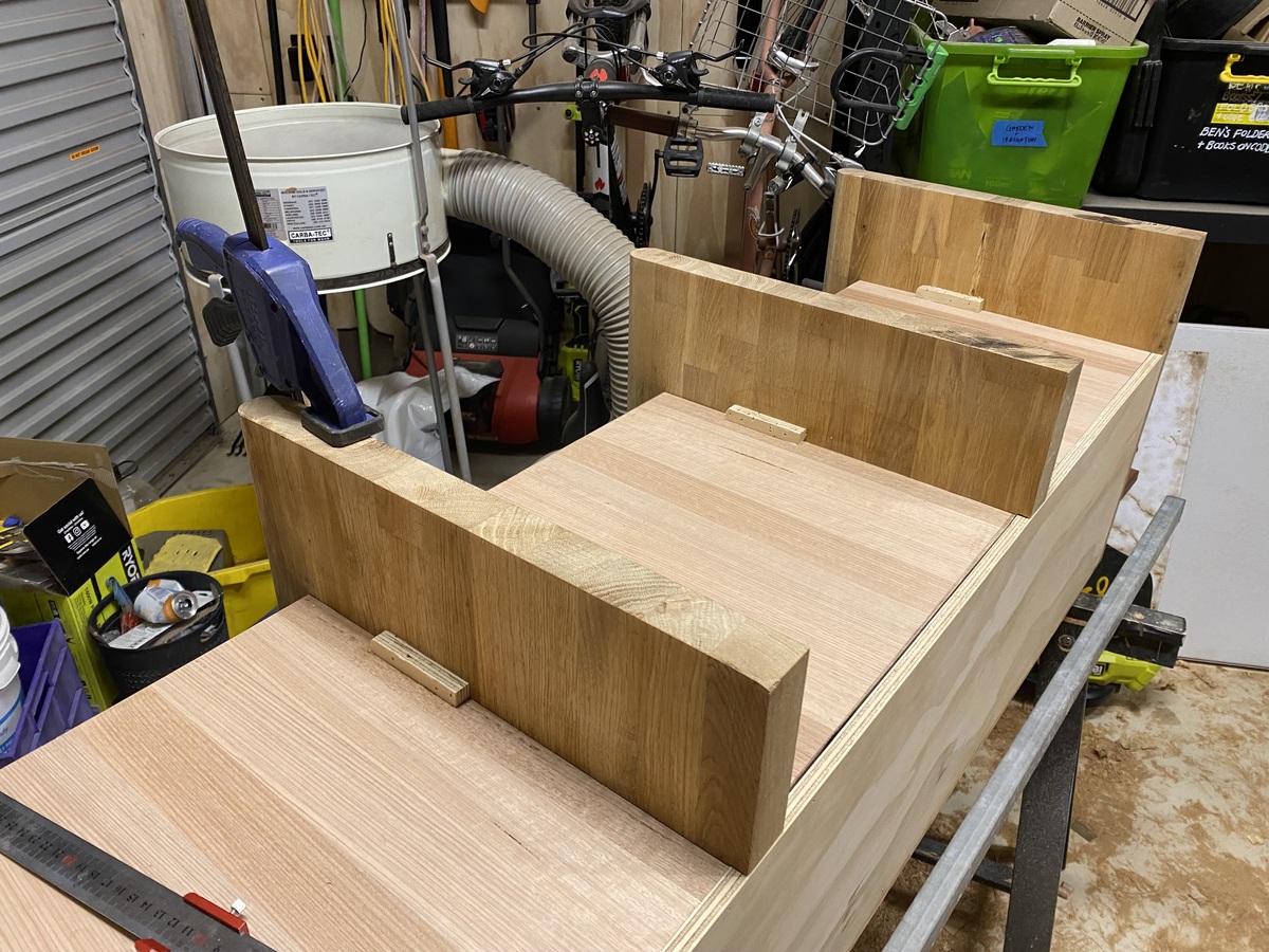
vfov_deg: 53.1
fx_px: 953
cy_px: 476
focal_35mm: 26
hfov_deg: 67.3
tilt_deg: -31.4
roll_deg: +0.3
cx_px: 634
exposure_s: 1/50
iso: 125
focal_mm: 4.25
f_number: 1.8
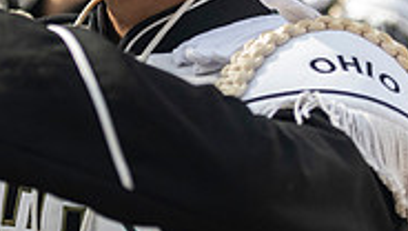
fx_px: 2502
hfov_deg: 9.3
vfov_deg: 5.2
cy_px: -124
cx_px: 0
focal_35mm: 231
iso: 1000
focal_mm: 70
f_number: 2.8
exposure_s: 1/8000
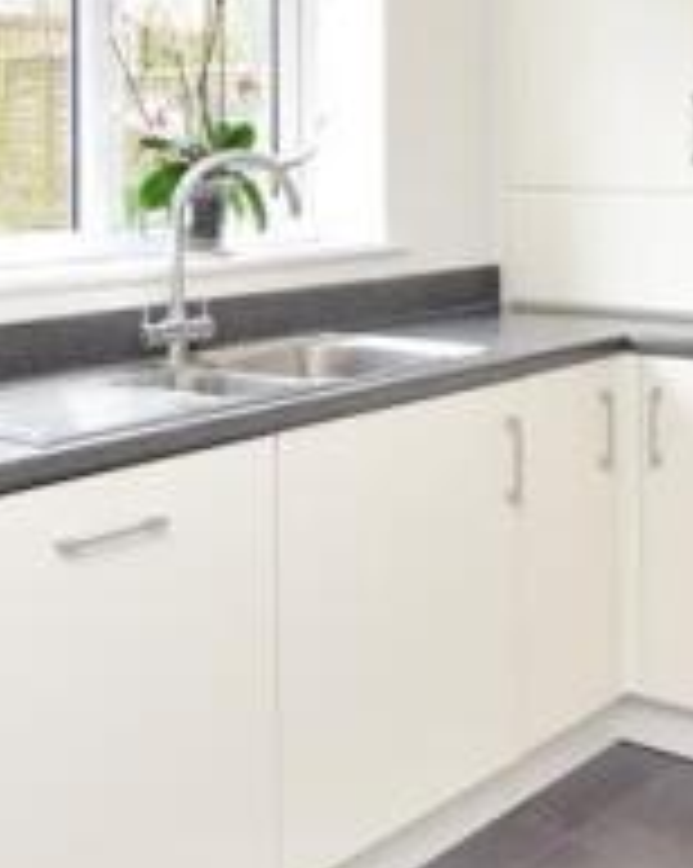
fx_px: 1351
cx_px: 680
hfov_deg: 27.3
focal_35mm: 53
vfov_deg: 34.0
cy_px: 110
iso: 640
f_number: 10
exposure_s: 1/10
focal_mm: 11
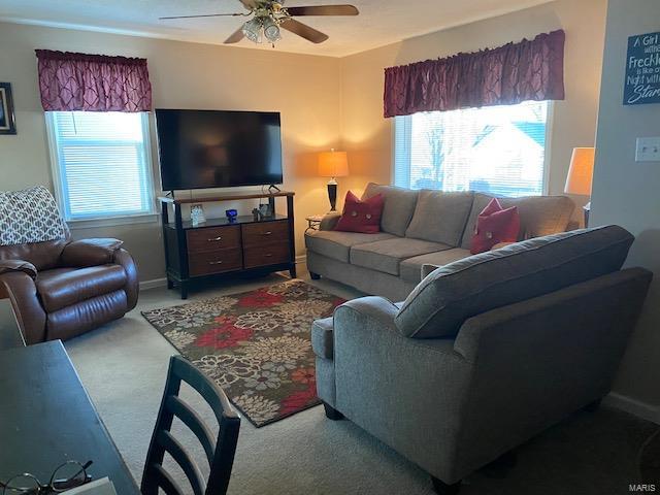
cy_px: 248
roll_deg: +1.4
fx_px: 496
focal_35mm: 26
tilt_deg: -12.2
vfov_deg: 53.1
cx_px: 330
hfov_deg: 67.3
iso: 500
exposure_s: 1/60
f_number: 1.8
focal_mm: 4.25
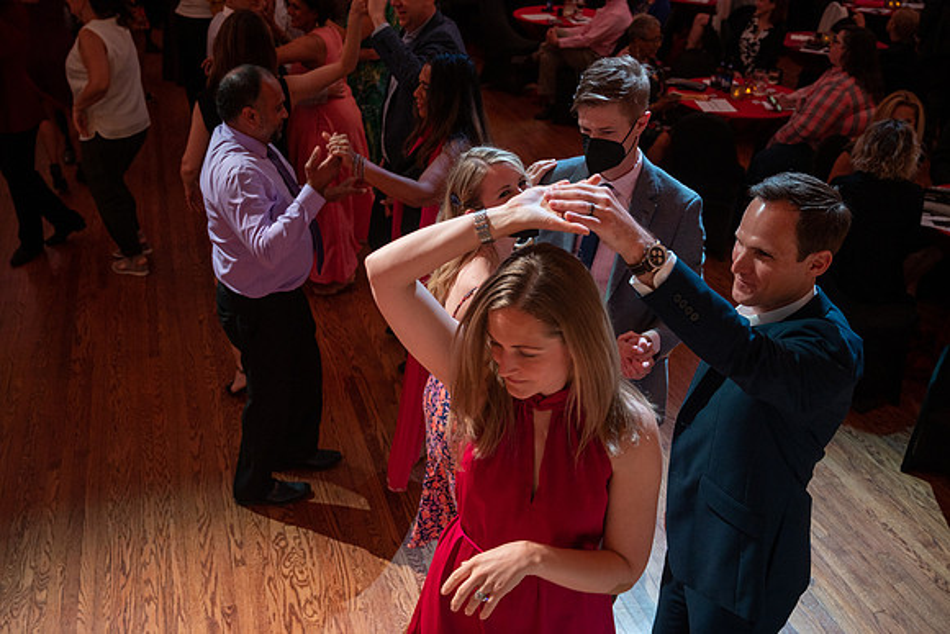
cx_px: 475
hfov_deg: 55.7
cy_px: 317
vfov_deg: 38.8
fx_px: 899
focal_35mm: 34
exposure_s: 1/160
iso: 1600
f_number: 4
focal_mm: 34
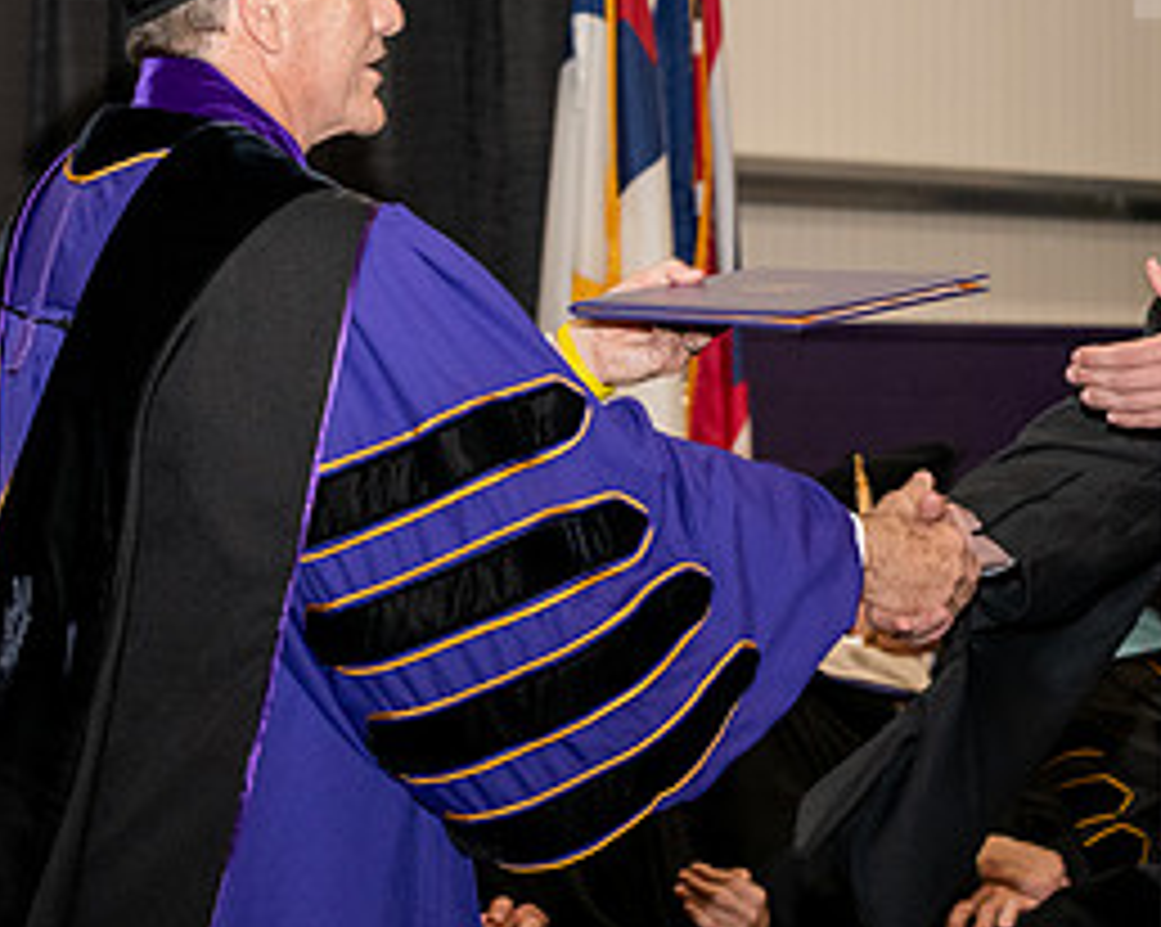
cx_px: 999
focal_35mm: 169
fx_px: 5803
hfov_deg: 11.4
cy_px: 187
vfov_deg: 9.1
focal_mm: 80
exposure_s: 1/200
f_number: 5.6
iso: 2000
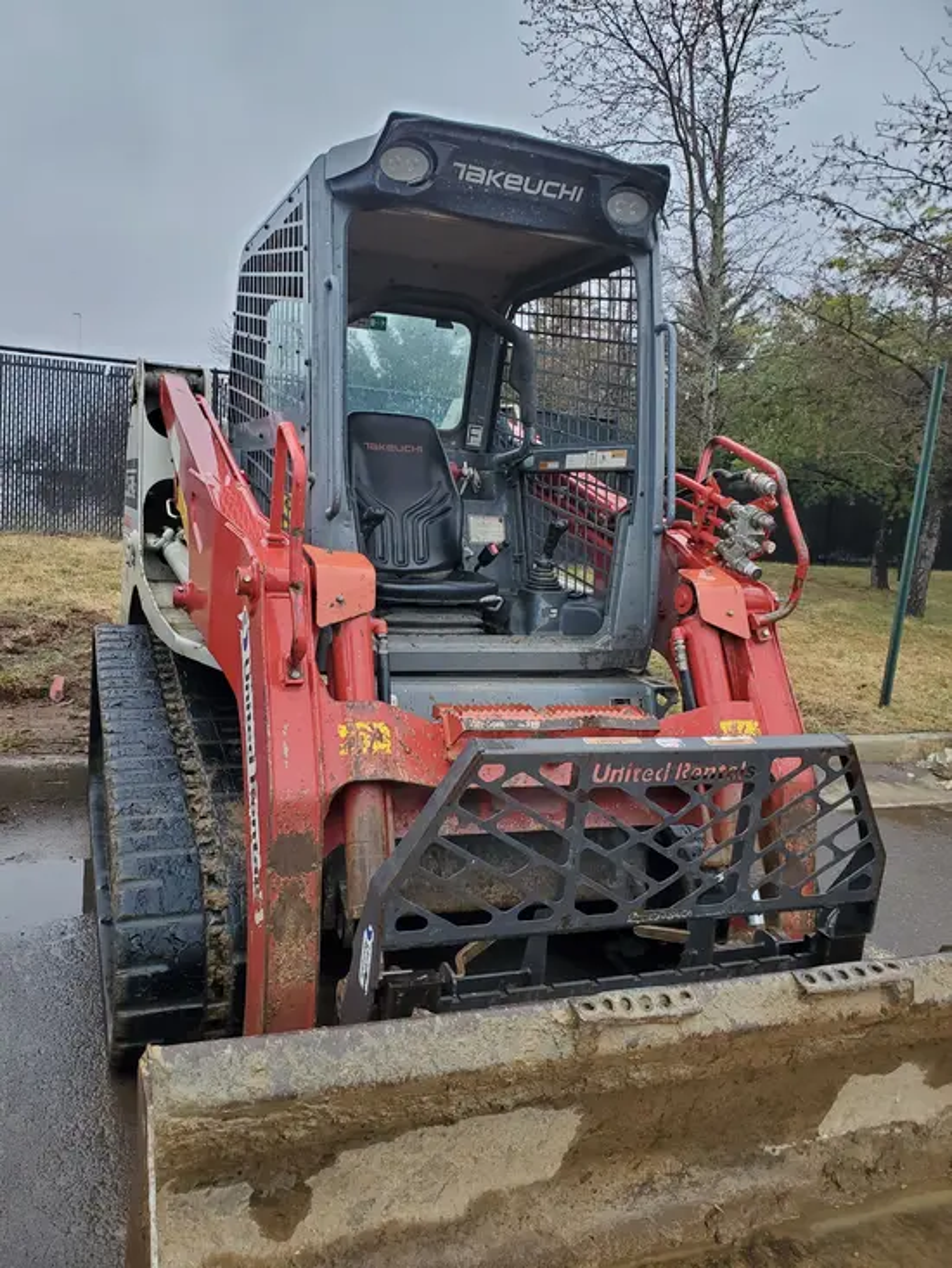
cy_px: 634
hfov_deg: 53.1
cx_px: 476
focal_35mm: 26
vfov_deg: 67.3
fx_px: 953
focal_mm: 4.3
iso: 64
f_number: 2.4
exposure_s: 1/106
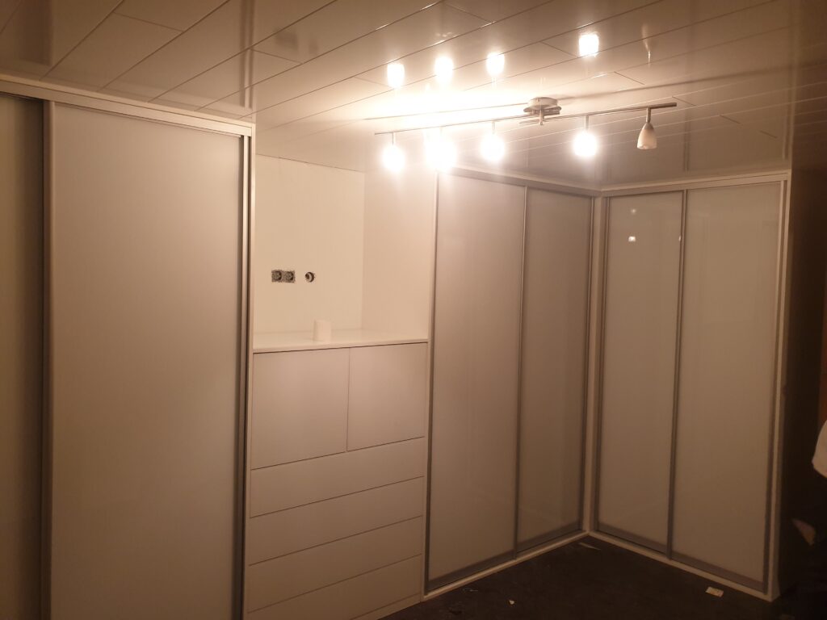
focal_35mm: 26
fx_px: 621
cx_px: 414
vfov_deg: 53.1
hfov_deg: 67.3
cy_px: 310
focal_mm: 4.3
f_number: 2.4
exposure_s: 1/33
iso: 320
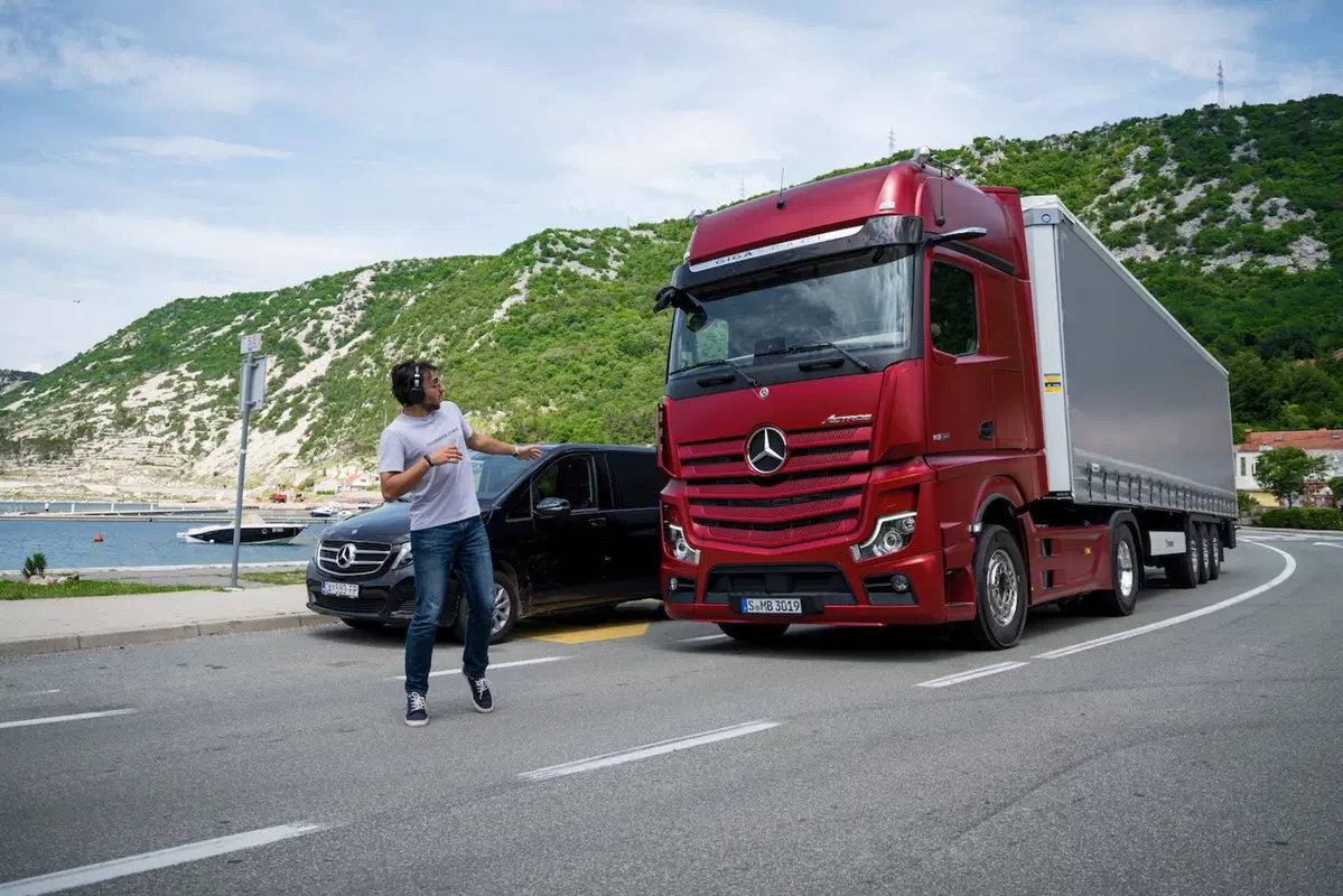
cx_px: 672
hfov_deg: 67.4
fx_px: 1007
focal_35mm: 27
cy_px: 448
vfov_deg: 48.0
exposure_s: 1/320
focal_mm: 27
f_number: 5
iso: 50
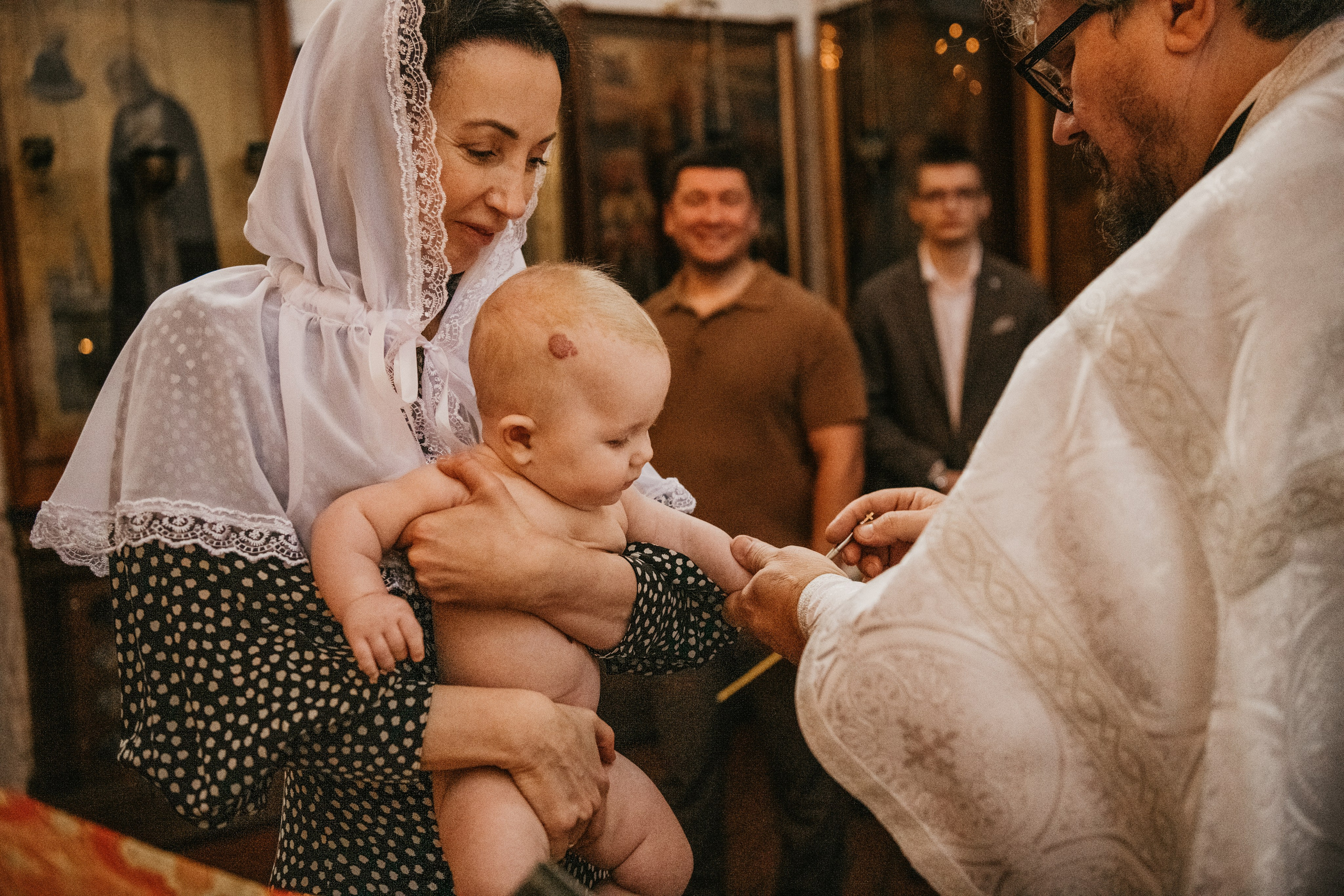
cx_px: 672
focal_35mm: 42
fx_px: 1568
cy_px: 448
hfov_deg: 46.4
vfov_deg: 31.9
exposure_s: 1/250
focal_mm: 42
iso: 2500
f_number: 3.2
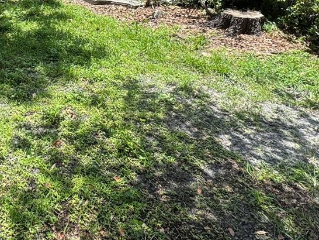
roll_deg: -2.8
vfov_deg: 29.2
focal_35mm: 41
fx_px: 378
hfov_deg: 41.9
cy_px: -64
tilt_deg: -1.6
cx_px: 29
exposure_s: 1/508
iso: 40
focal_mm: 2.22
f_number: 2.2
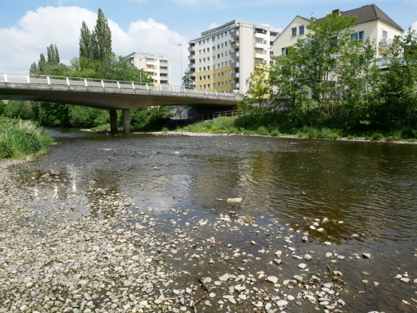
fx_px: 338
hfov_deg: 63.4
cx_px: 208
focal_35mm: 28
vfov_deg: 49.8
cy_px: 156
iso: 200
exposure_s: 1/320
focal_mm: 14
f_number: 9
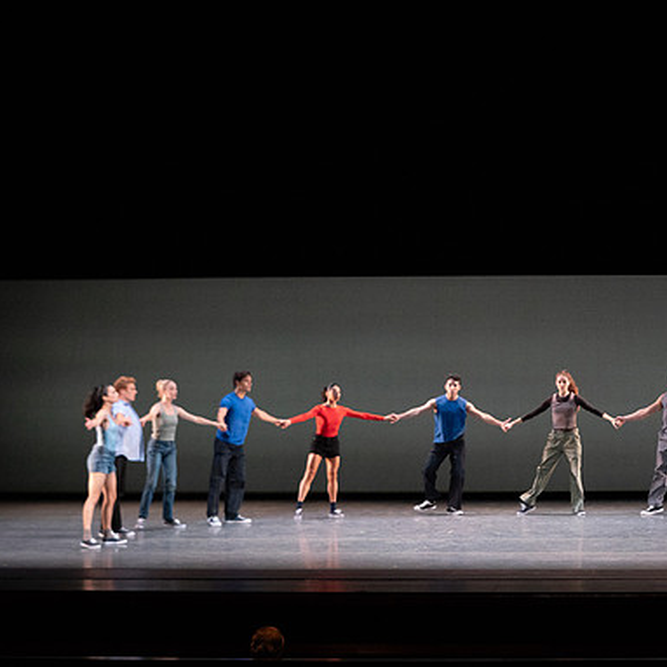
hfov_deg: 16.1
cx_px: 448
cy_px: 332
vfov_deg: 16.1
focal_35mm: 108
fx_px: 2354
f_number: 5
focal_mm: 84
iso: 8000
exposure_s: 1/400
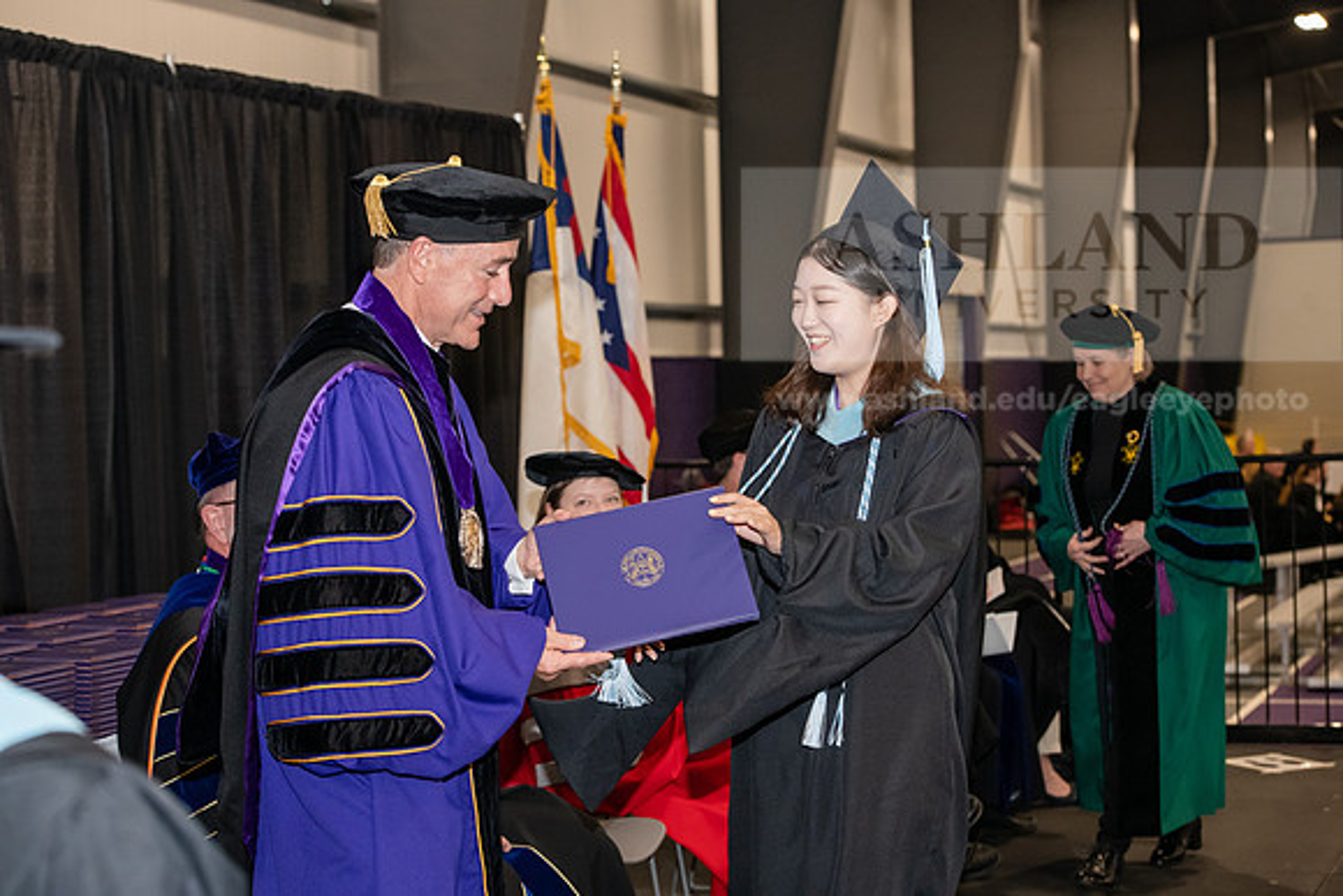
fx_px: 2612
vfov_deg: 19.5
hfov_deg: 28.8
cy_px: 448
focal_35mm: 70
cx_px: 672
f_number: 5.6
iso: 2500
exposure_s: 1/200
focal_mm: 70
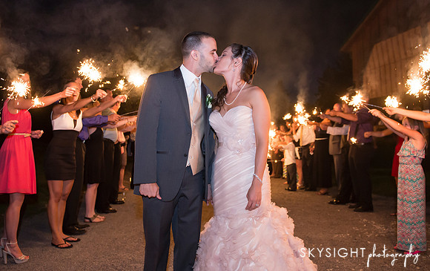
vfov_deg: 38.1
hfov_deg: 57.4
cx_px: 200
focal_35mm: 33
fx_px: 392
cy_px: 125
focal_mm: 24
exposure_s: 1/100
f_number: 2.8
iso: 2000
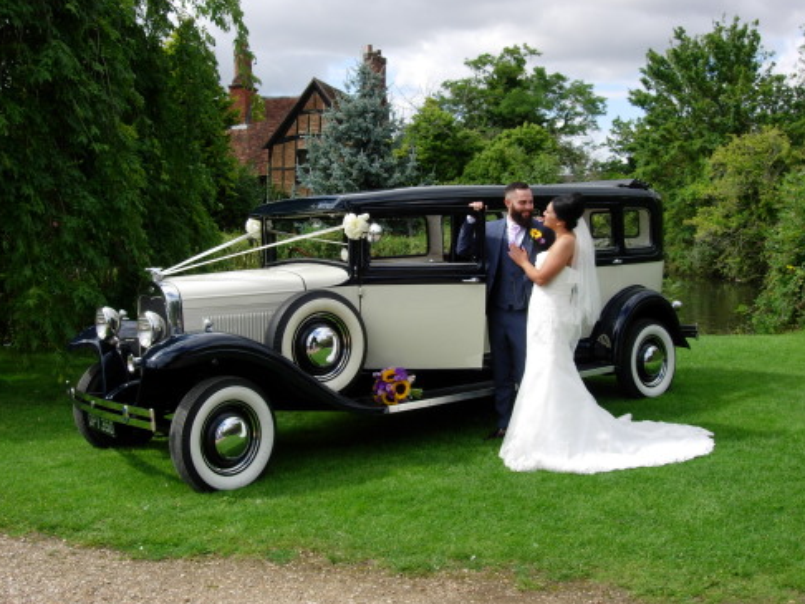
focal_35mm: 40
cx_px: 398
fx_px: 931
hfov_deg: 46.8
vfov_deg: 36.0
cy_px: 295
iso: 64
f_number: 4.8
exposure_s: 1/430
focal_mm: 7.8
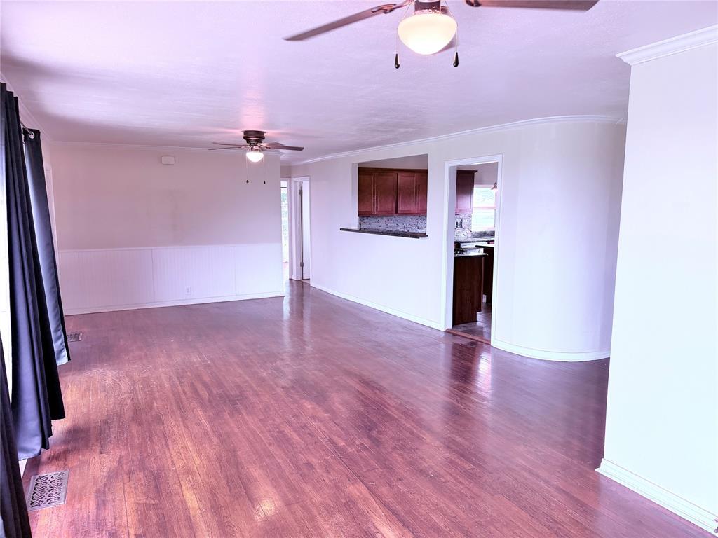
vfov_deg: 56.8
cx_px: 359
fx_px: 498
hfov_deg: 71.6
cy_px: 269
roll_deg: -0.2
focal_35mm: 24
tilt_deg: -8.1
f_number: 1.78
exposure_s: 1/120
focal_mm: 6.76
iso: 250
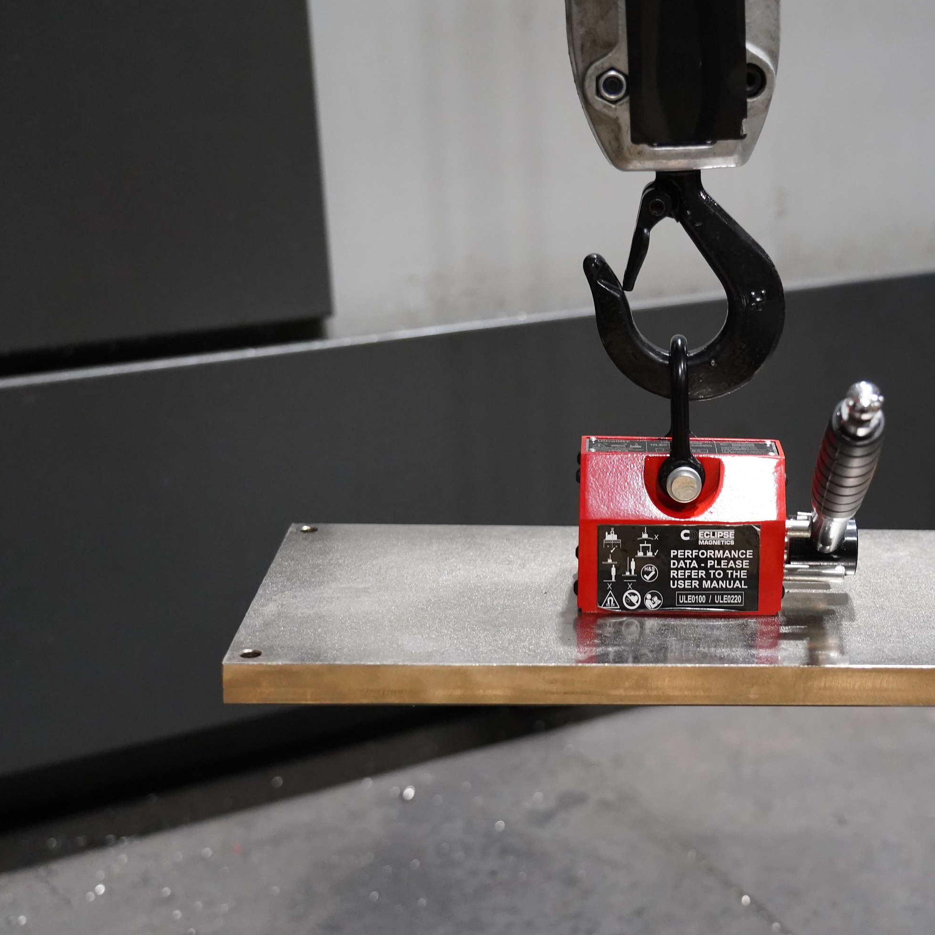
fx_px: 1620
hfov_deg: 31.6
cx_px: 706
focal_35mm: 53
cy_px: 461
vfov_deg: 32.2
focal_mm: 41
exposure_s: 1/160
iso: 6400
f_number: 4
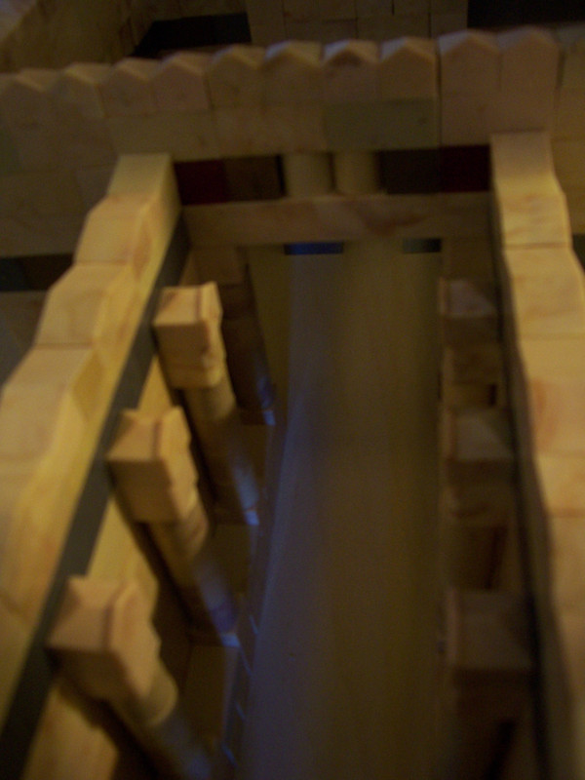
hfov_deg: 41.8
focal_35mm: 34
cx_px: 292
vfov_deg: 54.0
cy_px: 390
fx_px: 766
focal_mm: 5.6
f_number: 2.7
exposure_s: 1/8
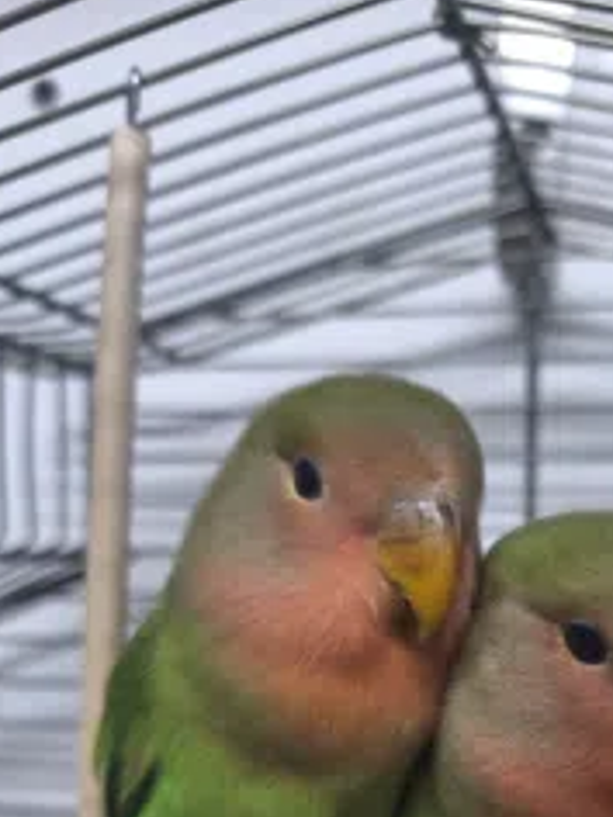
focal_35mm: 39
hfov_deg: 35.6
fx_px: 921
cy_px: 665
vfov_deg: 45.2
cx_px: 495
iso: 100
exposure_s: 1/50
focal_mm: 5.54
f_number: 1.8
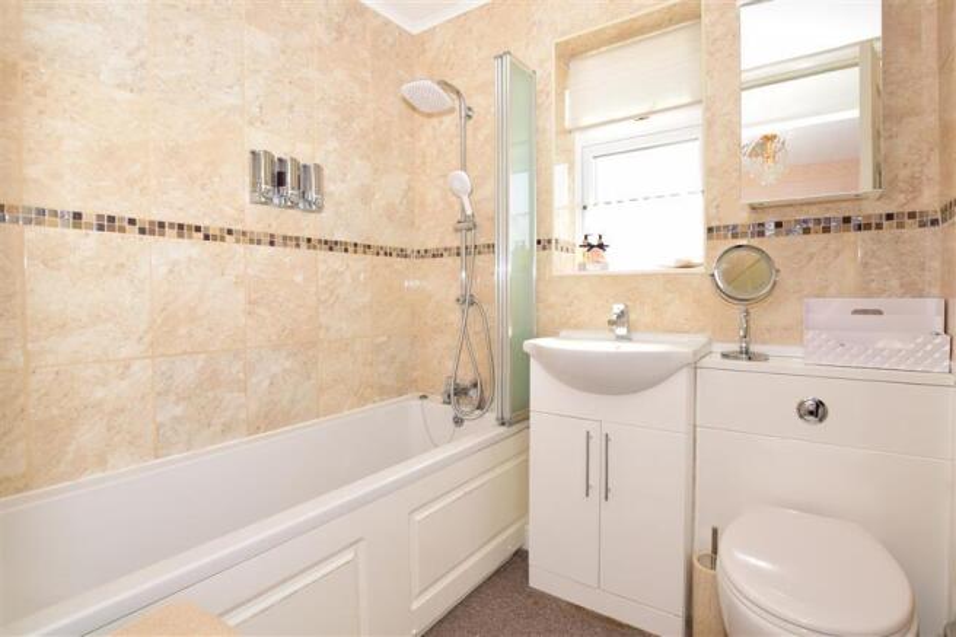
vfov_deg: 77.3
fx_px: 398
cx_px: 478
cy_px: 318
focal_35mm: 15
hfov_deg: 100.4
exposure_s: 1/200
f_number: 7.1
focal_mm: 10
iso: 400
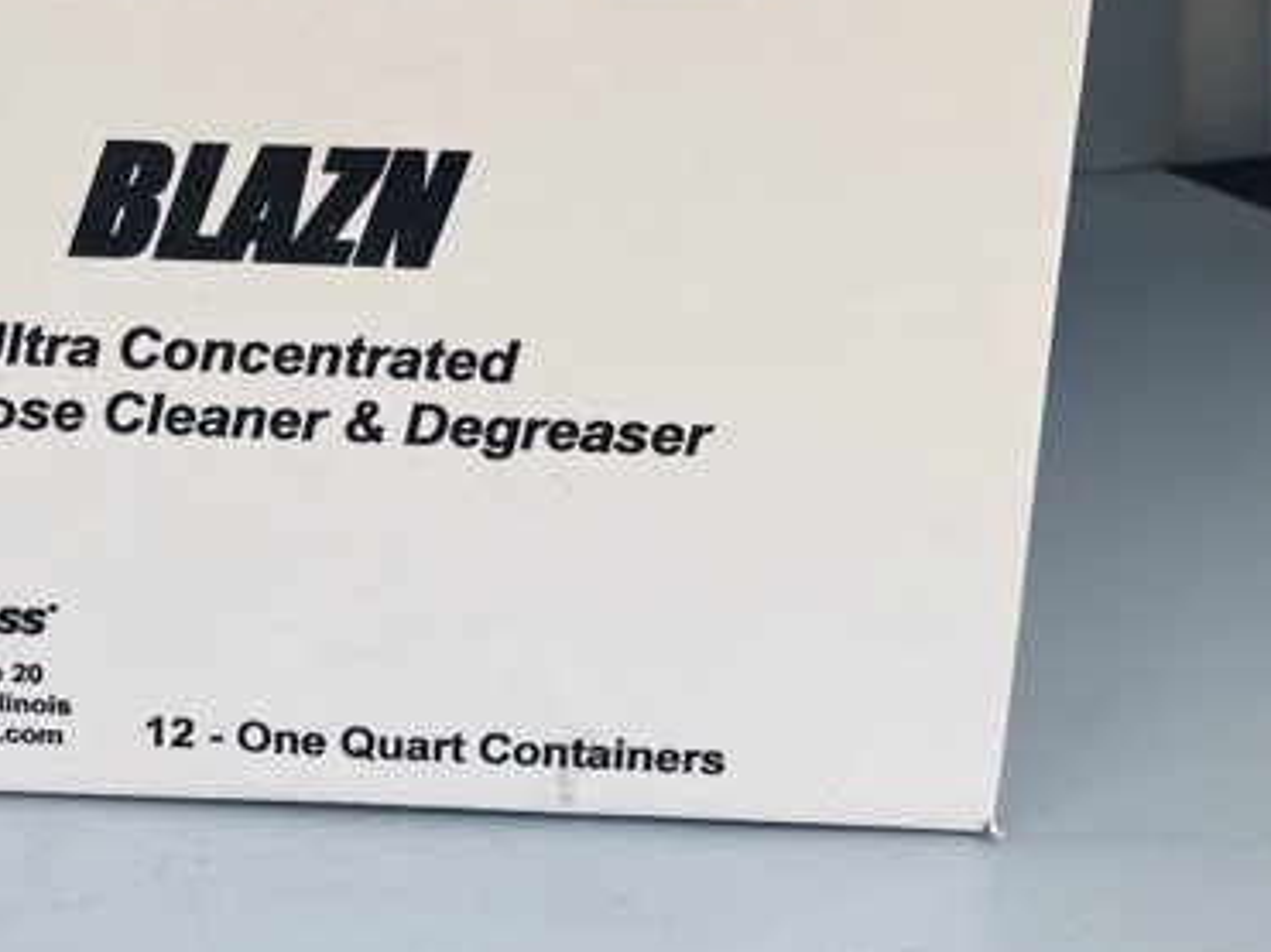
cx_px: 325
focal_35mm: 56
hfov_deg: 33.7
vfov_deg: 25.3
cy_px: 103
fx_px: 2055
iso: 50
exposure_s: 1/399
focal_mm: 5.7
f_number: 1.5
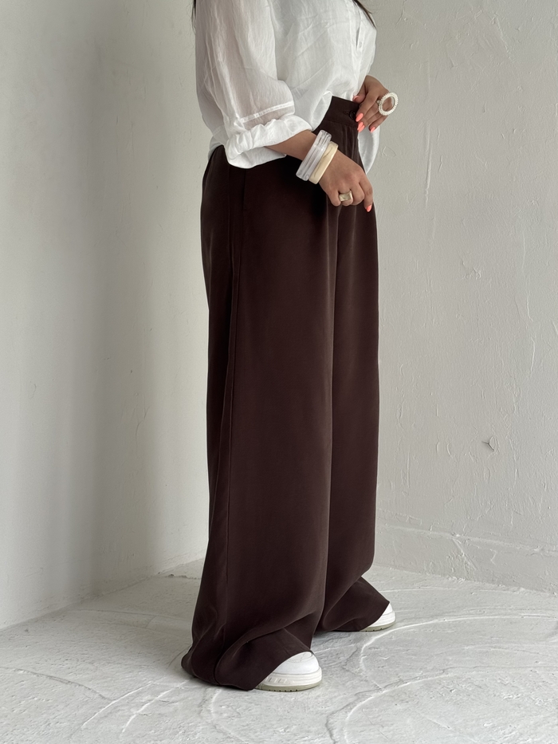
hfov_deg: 30.3
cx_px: 279
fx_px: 1031
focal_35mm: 48
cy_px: 372
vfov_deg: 39.7
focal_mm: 6.76
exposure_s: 1/233
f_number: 1.78
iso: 64
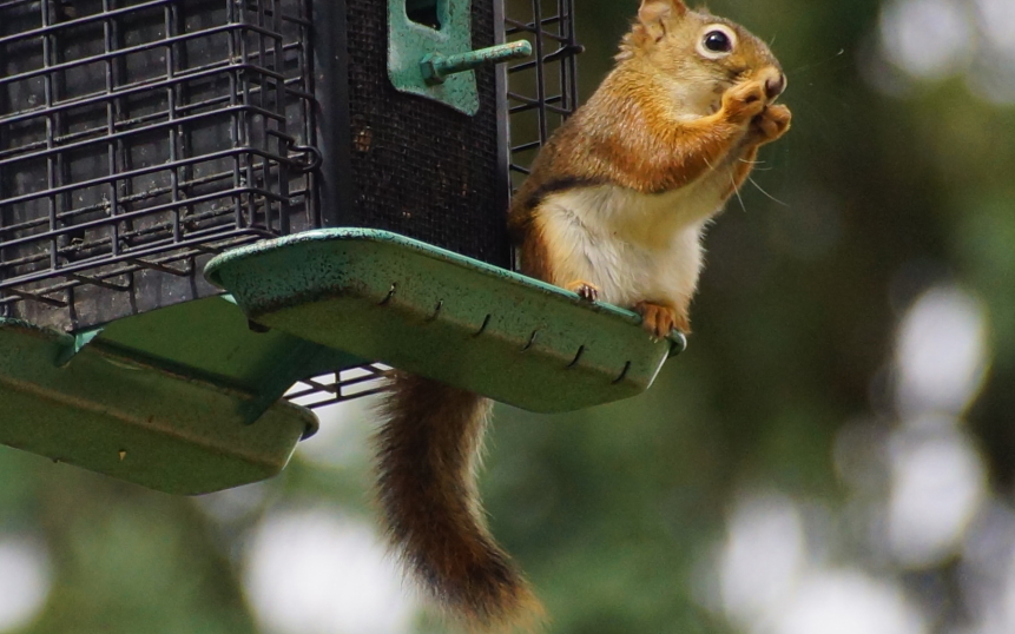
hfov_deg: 4.7
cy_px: 309
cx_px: 500
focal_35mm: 444
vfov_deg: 3.0
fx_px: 12281
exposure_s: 1/400
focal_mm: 250
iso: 500
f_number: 6.3
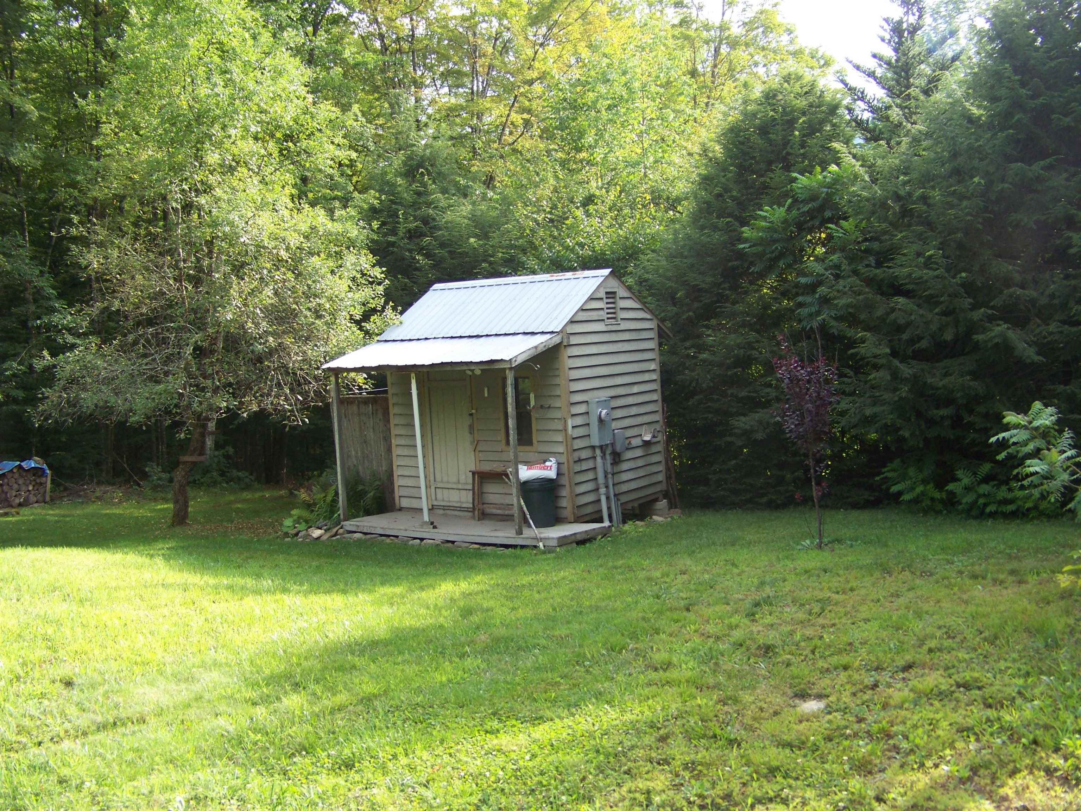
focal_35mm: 36
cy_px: 406
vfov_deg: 39.7
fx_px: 1124
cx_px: 540
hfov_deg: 51.4
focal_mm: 5.85
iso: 69
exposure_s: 1/125
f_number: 2.8
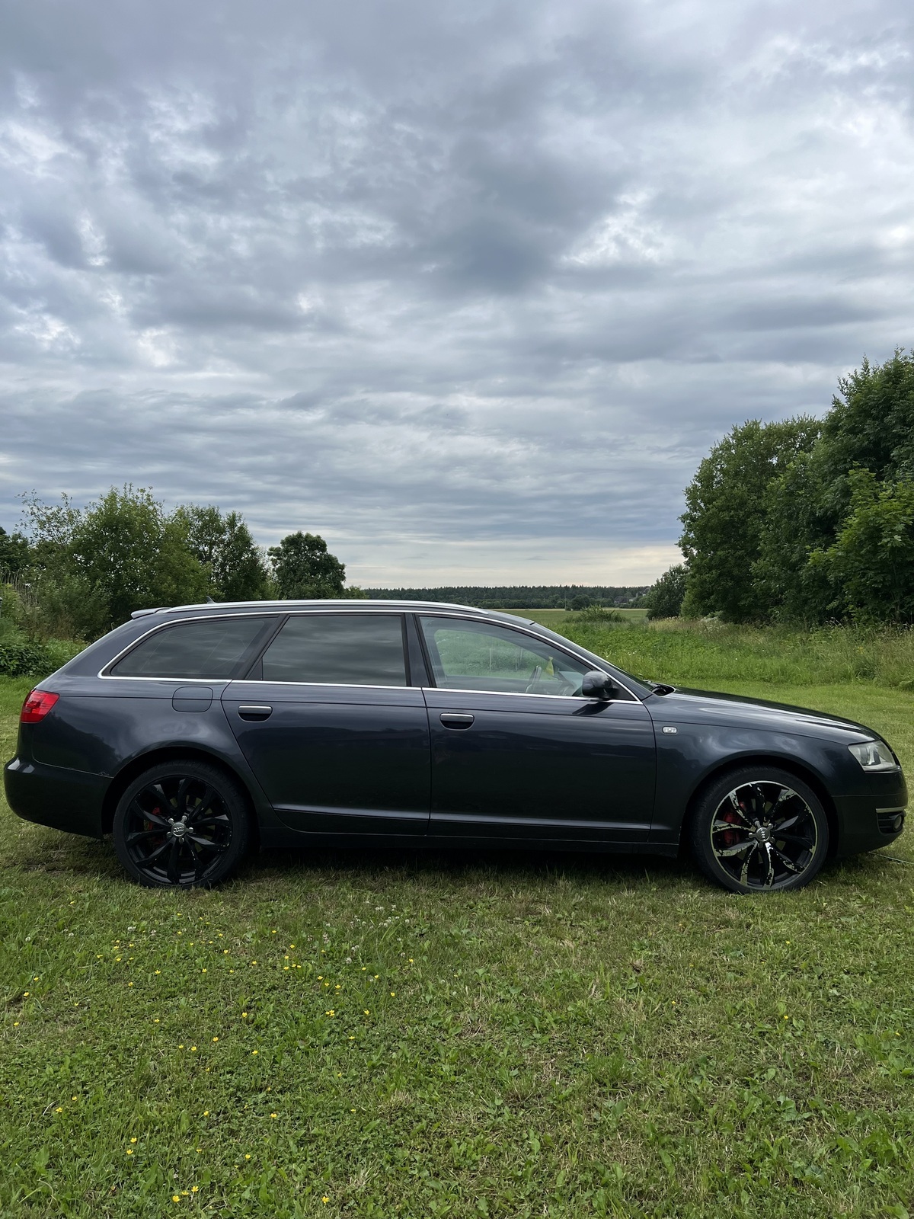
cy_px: 610
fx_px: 915
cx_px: 457
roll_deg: +0.2
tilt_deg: +0.3
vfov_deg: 67.3
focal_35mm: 26
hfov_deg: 53.1
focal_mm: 5.7
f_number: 1.5
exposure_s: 1/2632
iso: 50
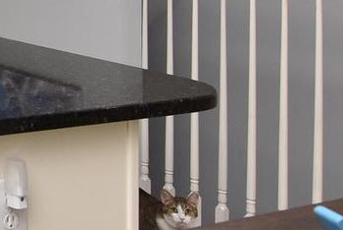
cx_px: -273
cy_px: -78
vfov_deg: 17.2
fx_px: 706
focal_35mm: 74
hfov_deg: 20.0
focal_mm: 12
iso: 800
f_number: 6.3
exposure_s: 1/80
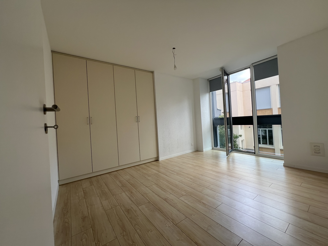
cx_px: 164
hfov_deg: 106.2
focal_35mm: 13
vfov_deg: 89.9
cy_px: 123
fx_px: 123
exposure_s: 1/190
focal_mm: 1.57
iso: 32
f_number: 1.8
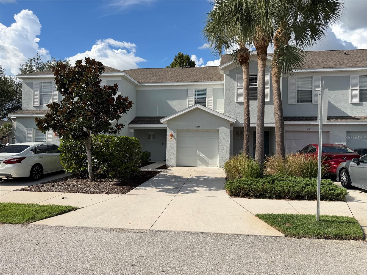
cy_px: 138
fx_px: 254
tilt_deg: +0.8
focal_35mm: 24
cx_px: 184
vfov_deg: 56.8
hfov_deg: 71.6
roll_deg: +0.0
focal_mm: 6.76
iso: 80
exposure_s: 1/5319
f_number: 1.78
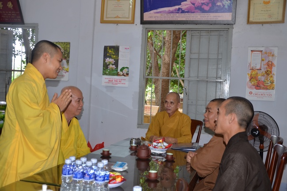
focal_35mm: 39
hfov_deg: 49.6
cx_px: 144
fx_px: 310
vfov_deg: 34.1
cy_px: 96
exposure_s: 1/60
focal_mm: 26
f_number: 4
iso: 250
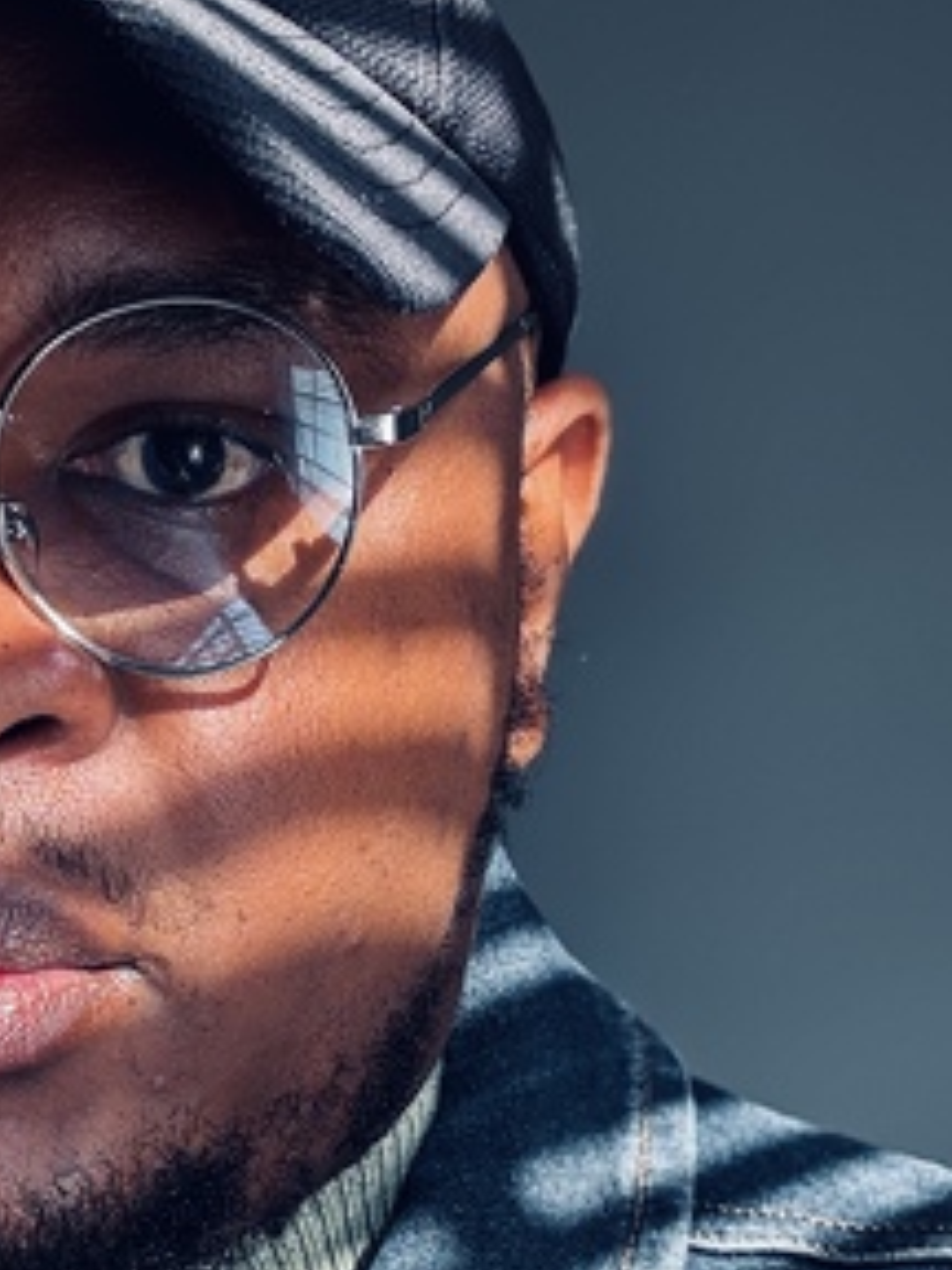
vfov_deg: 26.1
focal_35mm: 73
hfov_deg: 19.8
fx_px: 2677
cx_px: 112
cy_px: 1067
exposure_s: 1/122
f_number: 1.9
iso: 25
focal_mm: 2.69
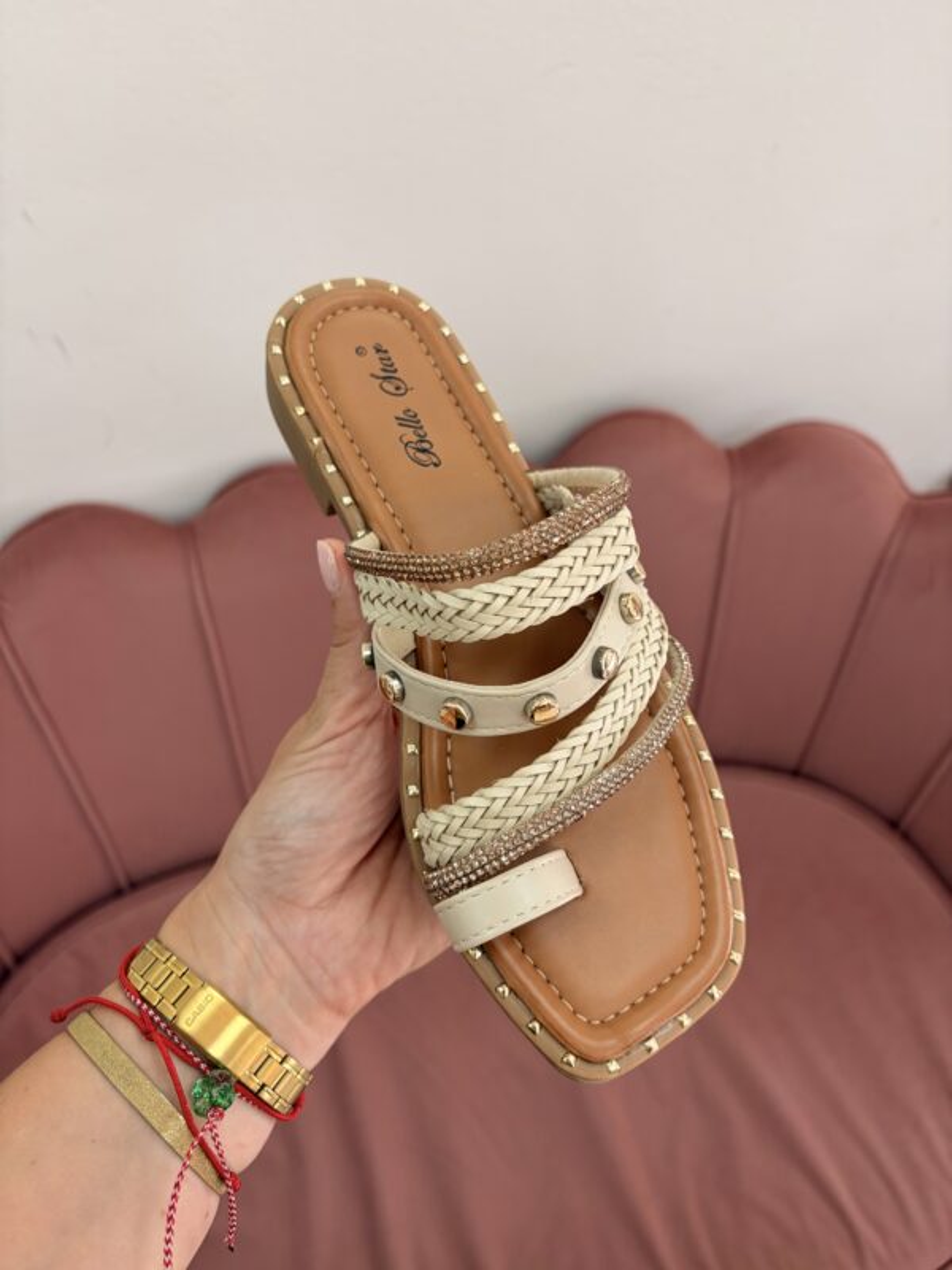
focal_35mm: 26
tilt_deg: -51.0
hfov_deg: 53.1
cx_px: 476
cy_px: 635
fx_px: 953
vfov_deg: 67.3
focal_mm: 5.96
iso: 50
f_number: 1.6
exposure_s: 1/122
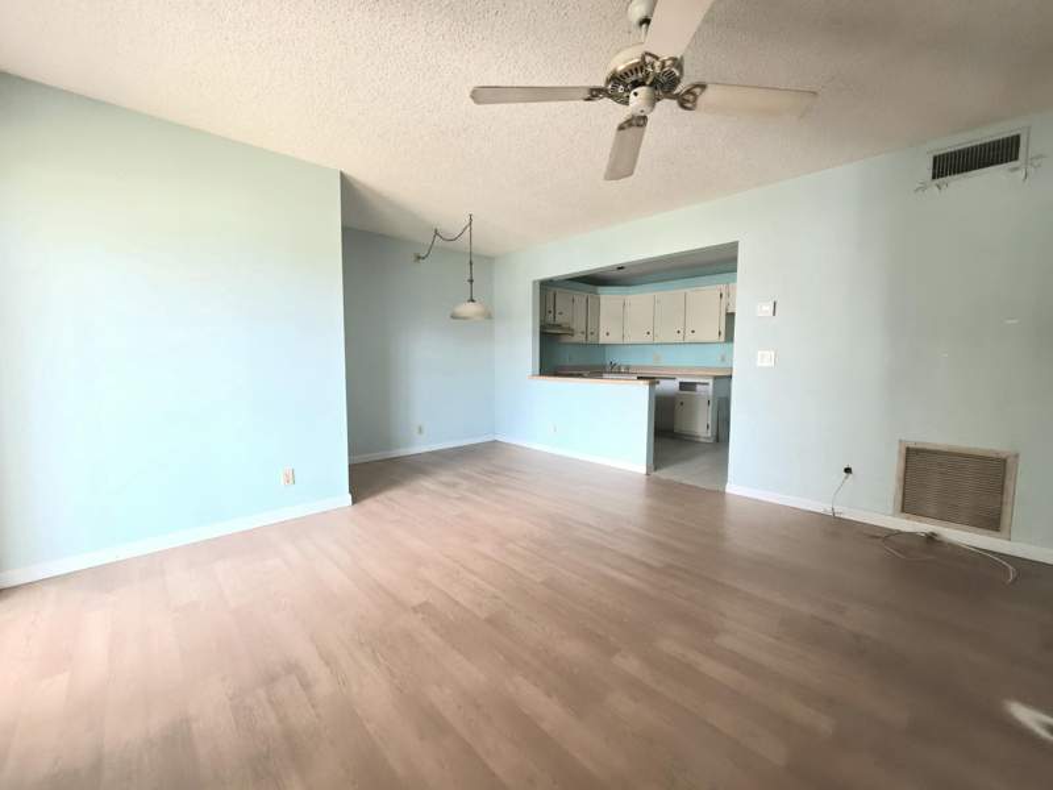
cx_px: 526
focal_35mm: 13
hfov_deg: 106.2
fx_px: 395
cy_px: 395
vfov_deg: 89.9
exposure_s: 1/40
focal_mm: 2.2
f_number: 1.9
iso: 100
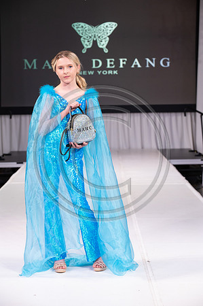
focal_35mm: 90
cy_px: 153
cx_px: 102
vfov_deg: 22.6
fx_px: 763
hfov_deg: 15.2
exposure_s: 1/400
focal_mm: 90
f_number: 5.6
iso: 2000
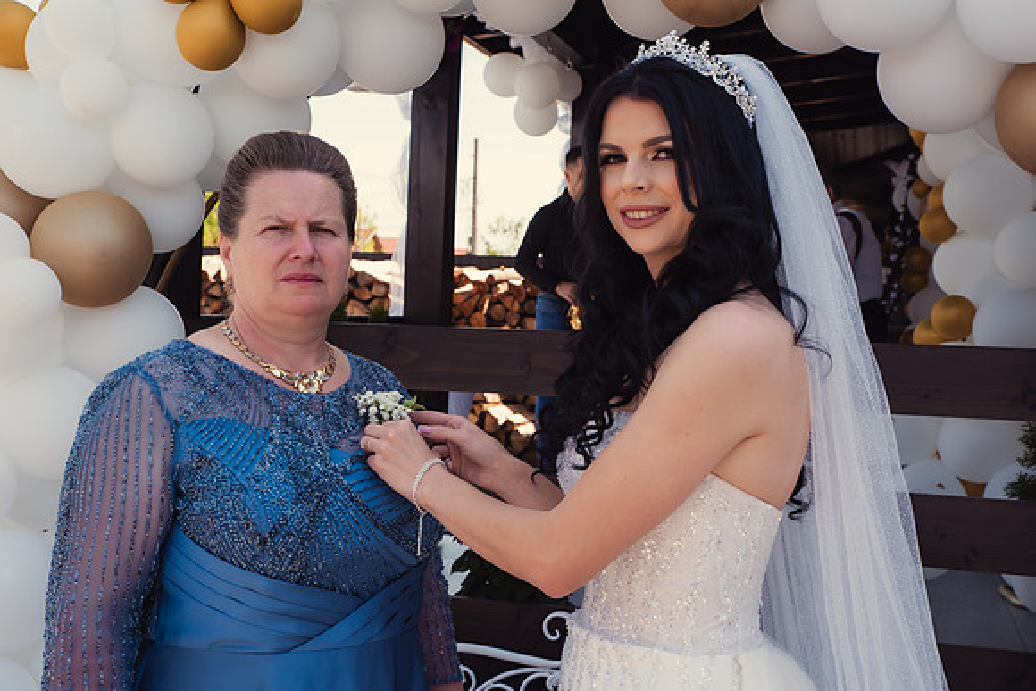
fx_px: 1382
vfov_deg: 28.1
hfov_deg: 41.1
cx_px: 518
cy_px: 346
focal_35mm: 48
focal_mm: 48
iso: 200
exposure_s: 1/250
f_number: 8
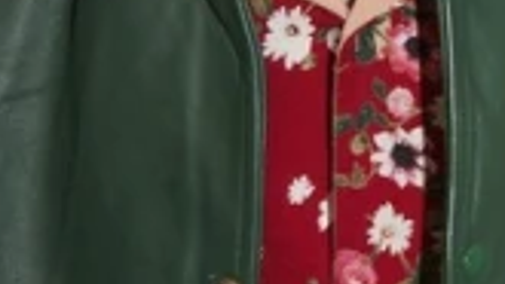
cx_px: 580
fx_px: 2720
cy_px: -70
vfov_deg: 6.0
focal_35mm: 203
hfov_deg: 10.5
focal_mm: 50
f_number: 8
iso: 400
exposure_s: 1/125
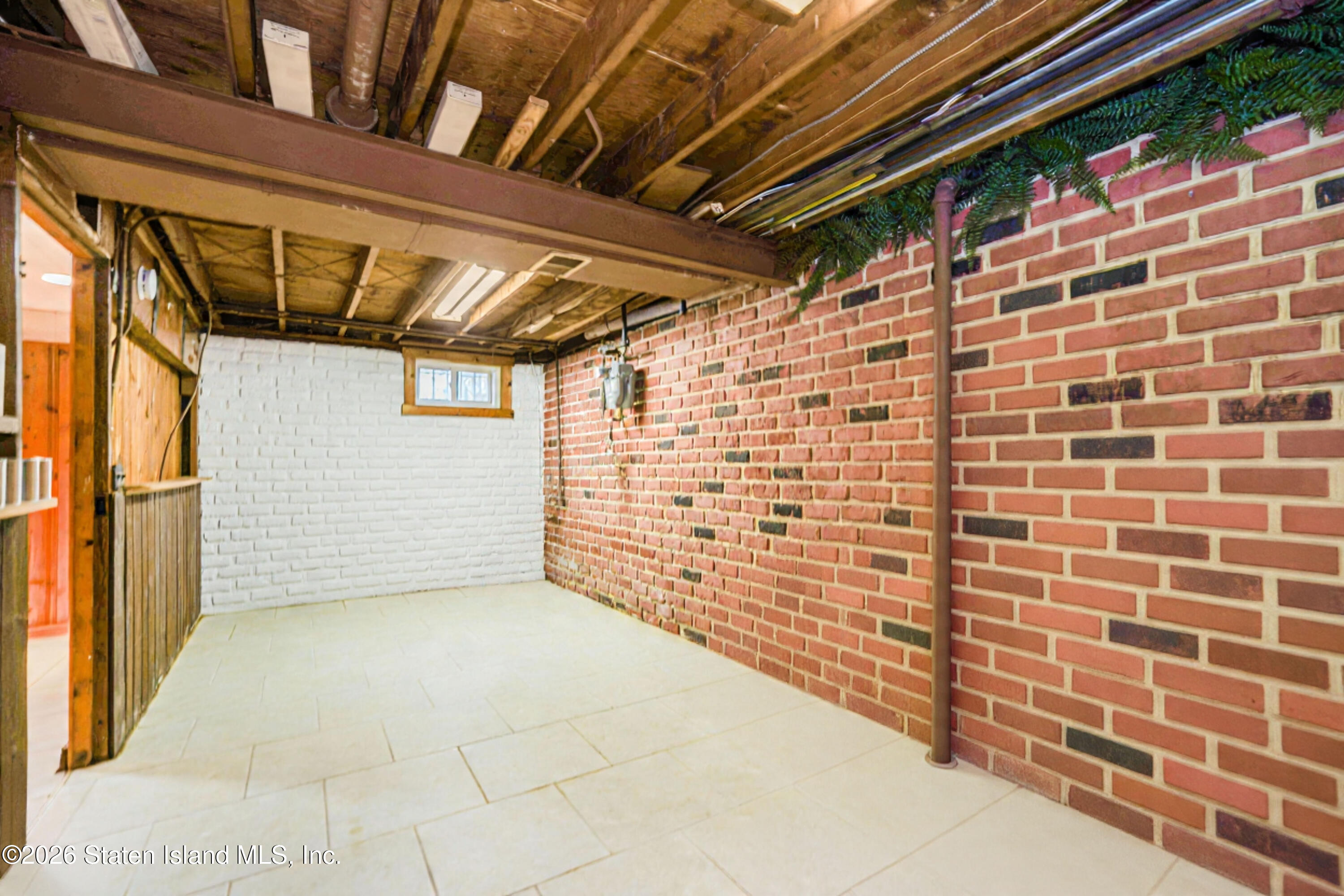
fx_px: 597
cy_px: 448
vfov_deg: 73.7
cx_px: 672
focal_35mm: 16
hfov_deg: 96.7
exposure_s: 1/4
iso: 50
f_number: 4
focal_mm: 16
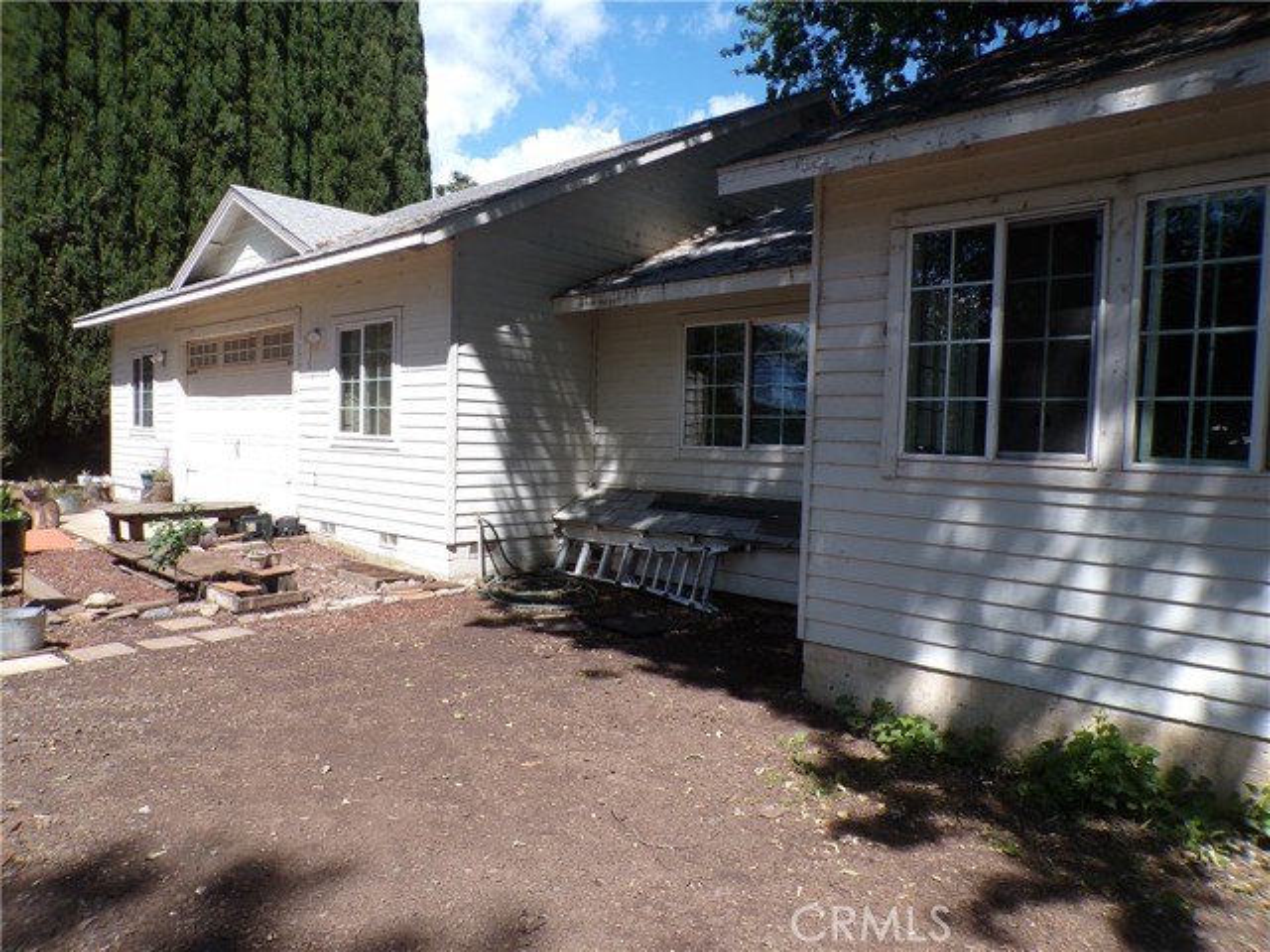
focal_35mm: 24
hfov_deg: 71.6
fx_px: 881
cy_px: 476
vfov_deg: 56.8
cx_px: 635
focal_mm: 4.3
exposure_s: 1/420
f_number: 4.4
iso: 100
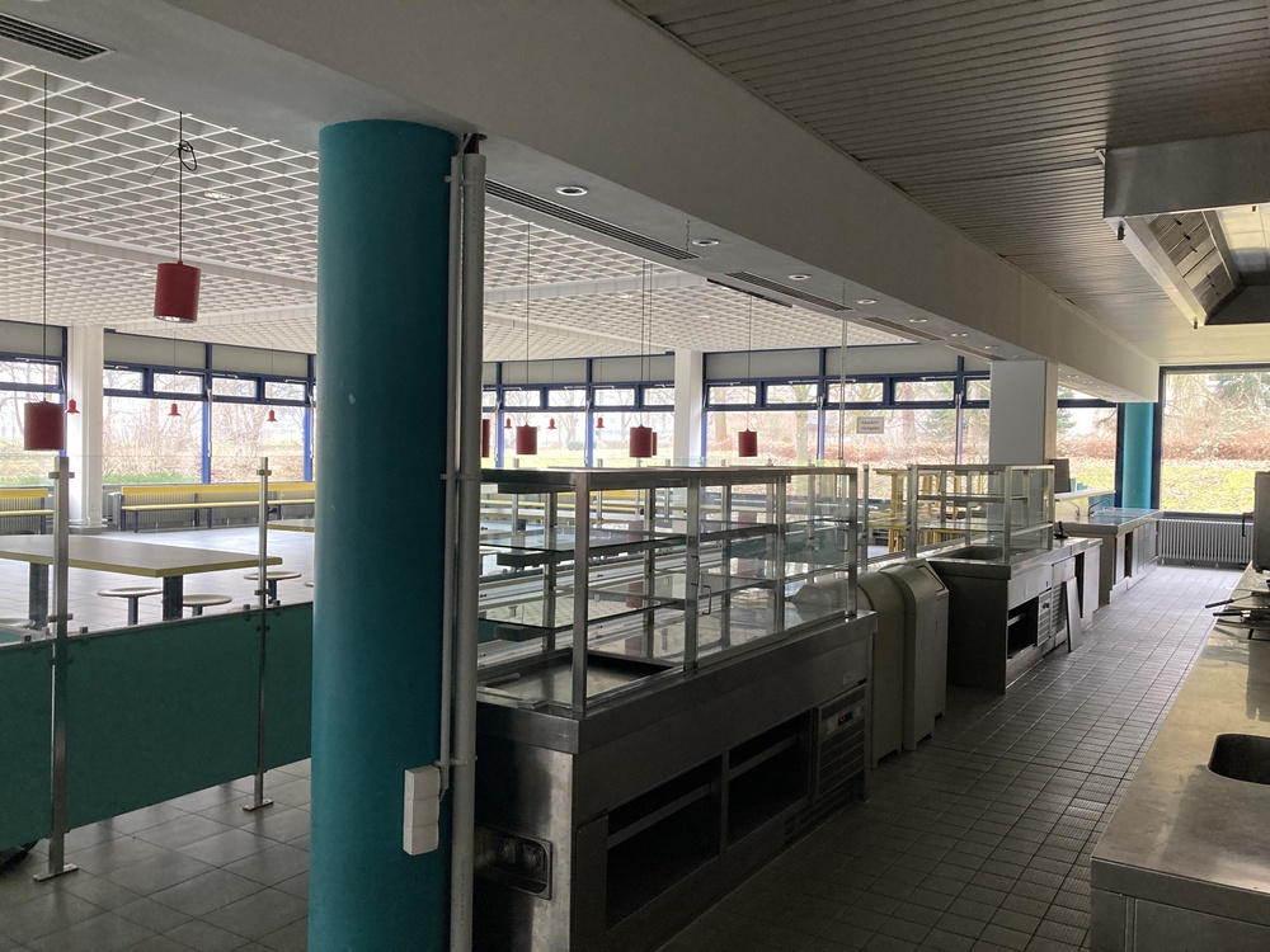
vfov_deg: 49.7
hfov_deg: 63.4
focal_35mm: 28
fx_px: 1027
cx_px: 635
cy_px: 476
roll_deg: -0.9
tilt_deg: +0.1
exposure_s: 1/60
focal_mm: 3.99
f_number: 1.8
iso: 200
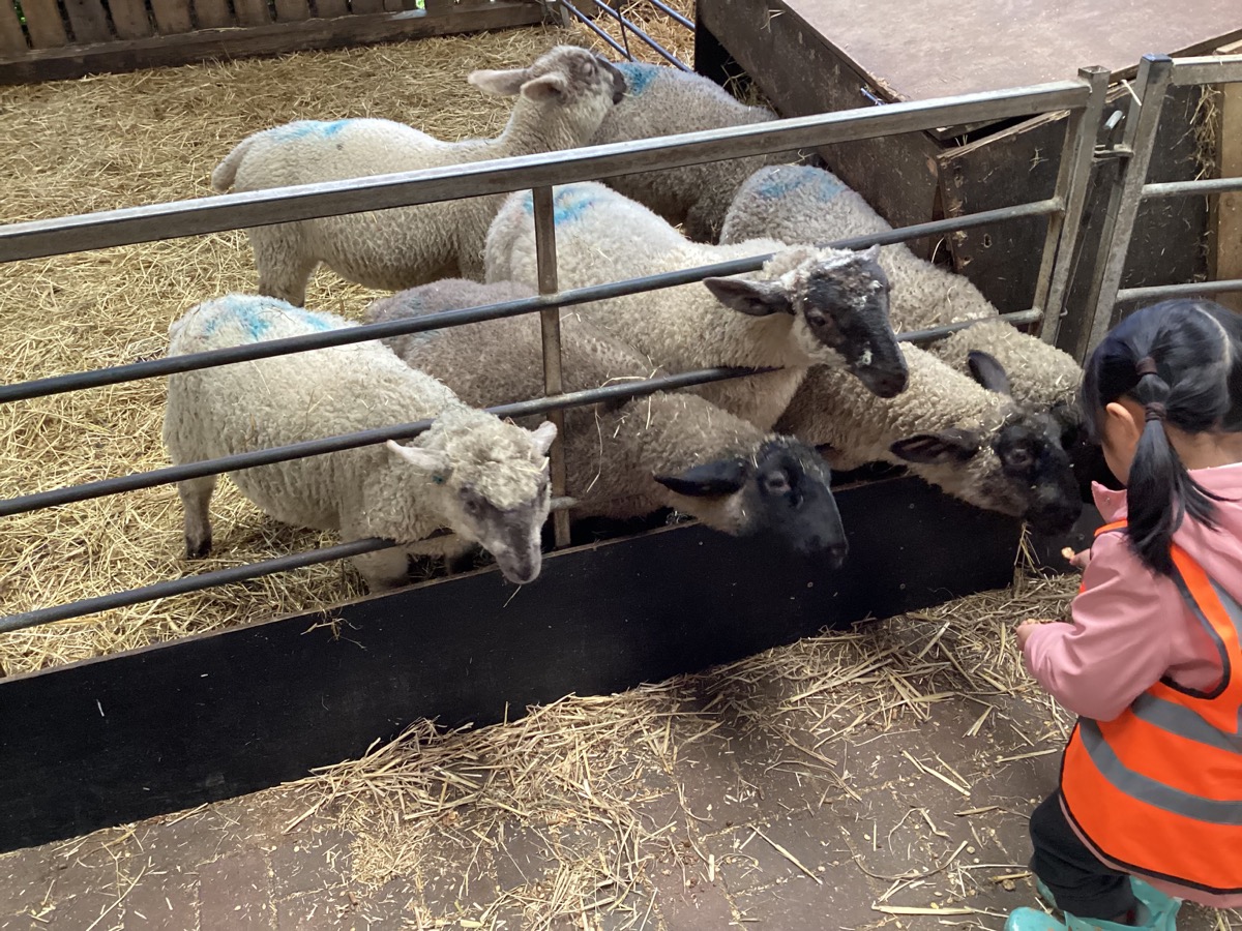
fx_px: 1112
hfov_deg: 58.4
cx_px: 621
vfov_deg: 45.4
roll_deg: +1.4
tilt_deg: -37.0
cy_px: 466
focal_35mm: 31
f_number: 2.4
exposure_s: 1/50
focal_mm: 3.3
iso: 320
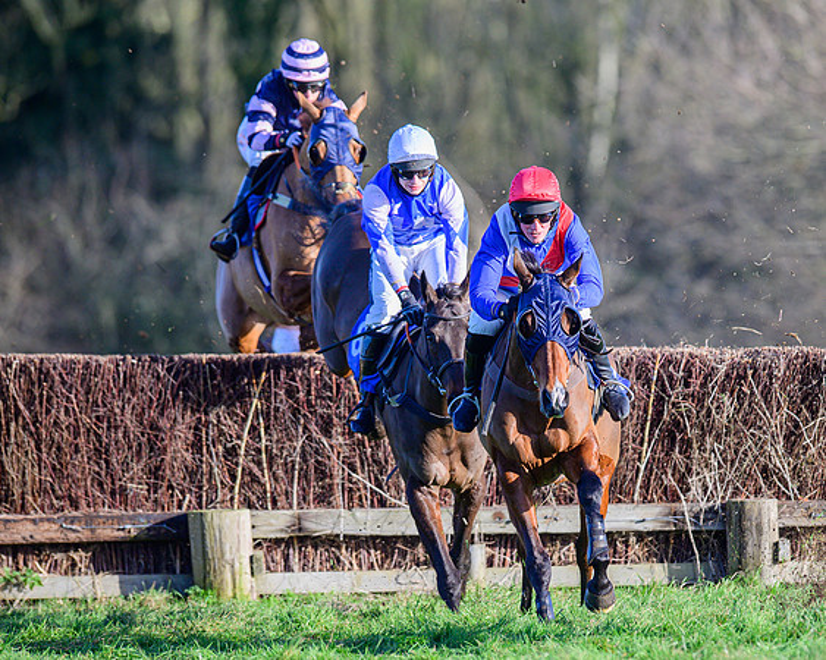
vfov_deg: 2.9
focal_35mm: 538
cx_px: 521
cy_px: 326
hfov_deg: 3.6
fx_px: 13142
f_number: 5
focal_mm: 400
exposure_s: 1/2000
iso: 400
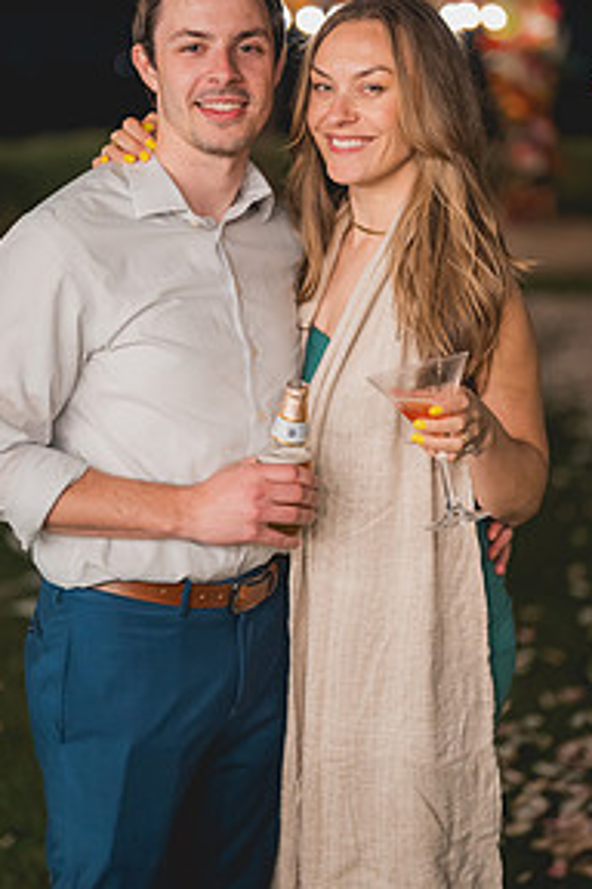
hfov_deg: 17.5
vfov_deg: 26.0
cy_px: 377
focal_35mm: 78
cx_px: 284
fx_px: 1924
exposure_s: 1/200
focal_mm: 50
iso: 1250
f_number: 1.2
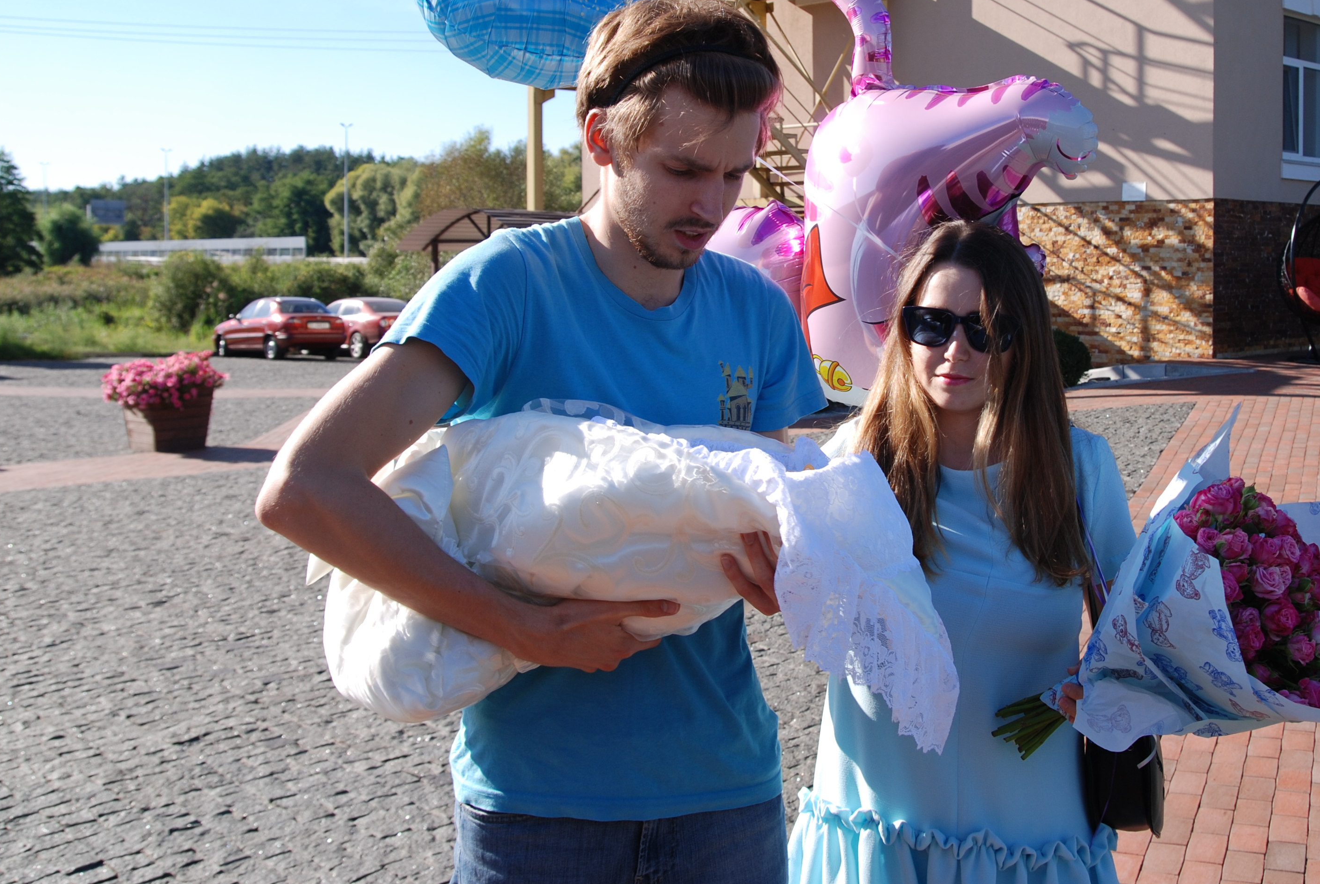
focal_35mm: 41
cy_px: 316
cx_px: 836
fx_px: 1505
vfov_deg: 32.5
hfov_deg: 46.9
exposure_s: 1/200
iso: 100
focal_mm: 20
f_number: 7.1
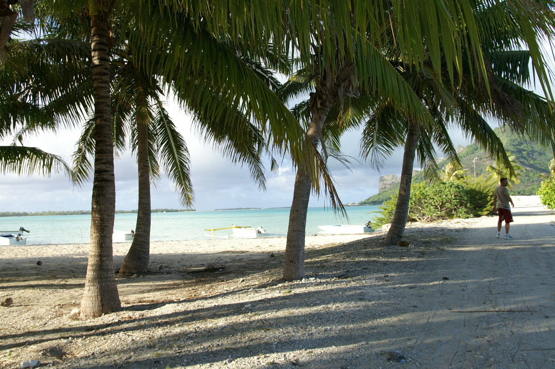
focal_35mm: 29
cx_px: 256
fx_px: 440
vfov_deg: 45.5
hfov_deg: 64.4
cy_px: 171
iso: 100
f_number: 7.1
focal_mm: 17
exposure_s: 1/200
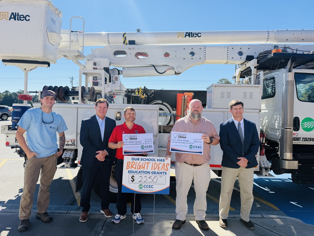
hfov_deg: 71.6
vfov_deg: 56.8
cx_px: 157
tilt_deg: -2.6
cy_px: 118
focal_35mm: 24
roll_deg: -0.1
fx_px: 218
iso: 100
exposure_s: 1/3279
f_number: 1.78
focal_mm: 6.76
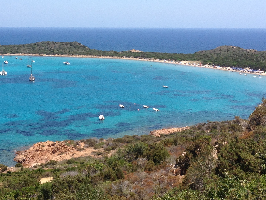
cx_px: 100
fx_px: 538
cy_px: 33
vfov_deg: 20.7
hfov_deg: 27.7
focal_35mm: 70
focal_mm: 4.28
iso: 50
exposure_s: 1/1577
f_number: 2.4
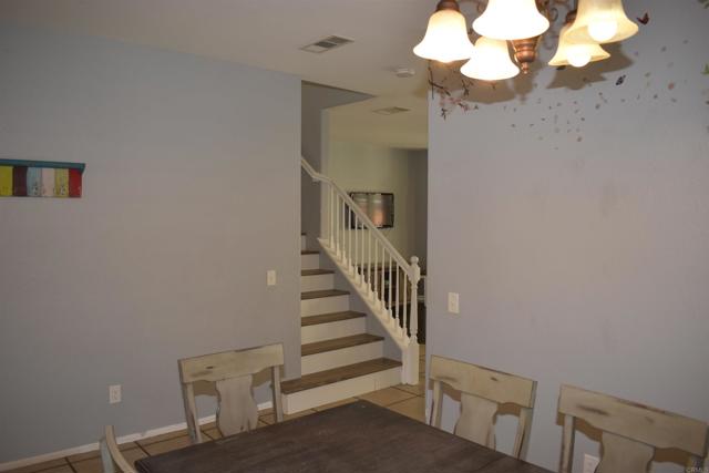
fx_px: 532
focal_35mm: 27
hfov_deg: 67.4
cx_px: 354
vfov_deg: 48.0
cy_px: 236
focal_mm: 18
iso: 200
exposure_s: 1/30
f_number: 4
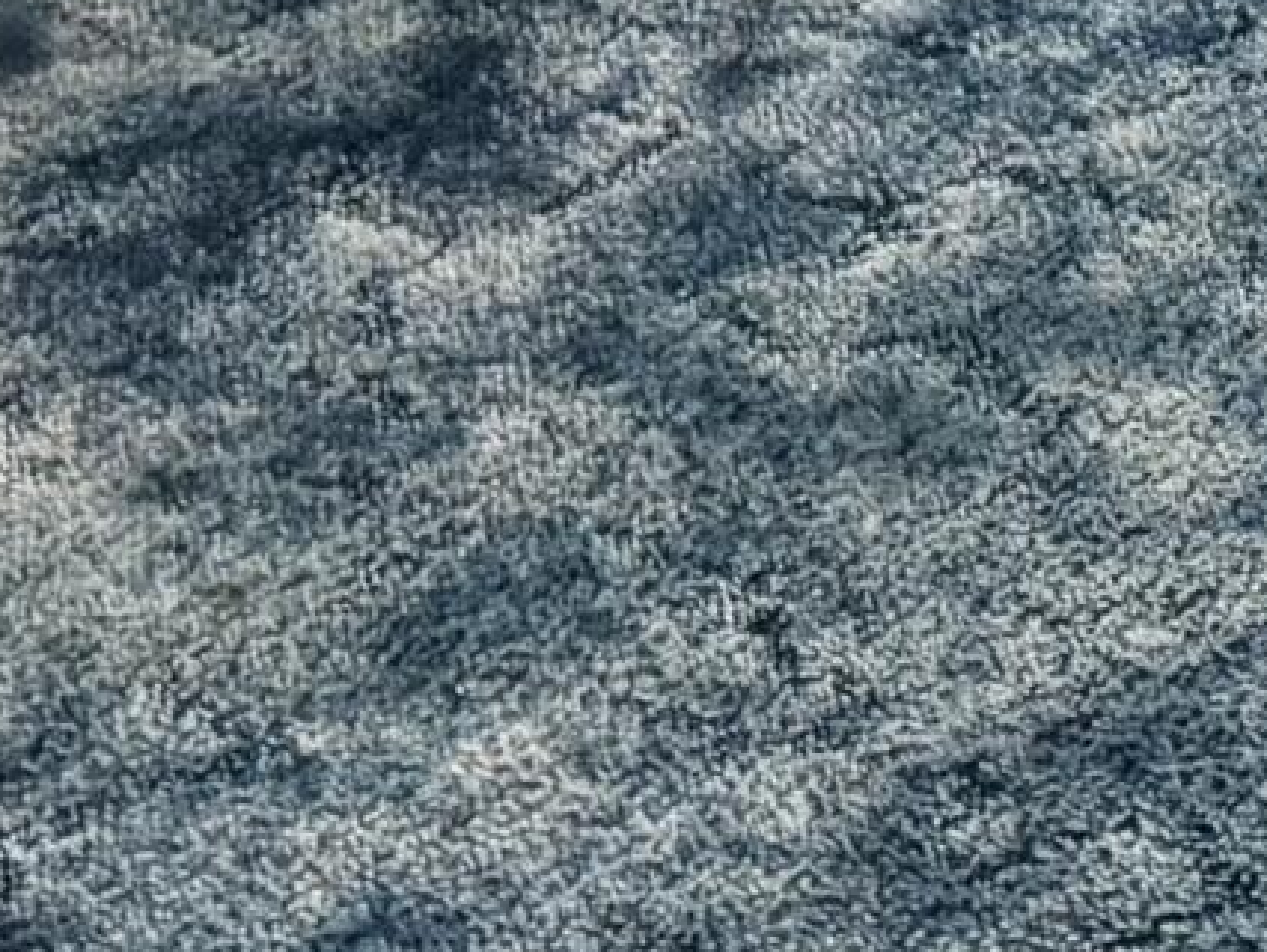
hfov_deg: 11.0
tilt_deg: -16.1
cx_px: 2204
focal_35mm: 169
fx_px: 6189
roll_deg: -1.5
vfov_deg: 7.7
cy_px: -1821
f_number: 1.78
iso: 250
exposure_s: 1/60
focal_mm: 6.76
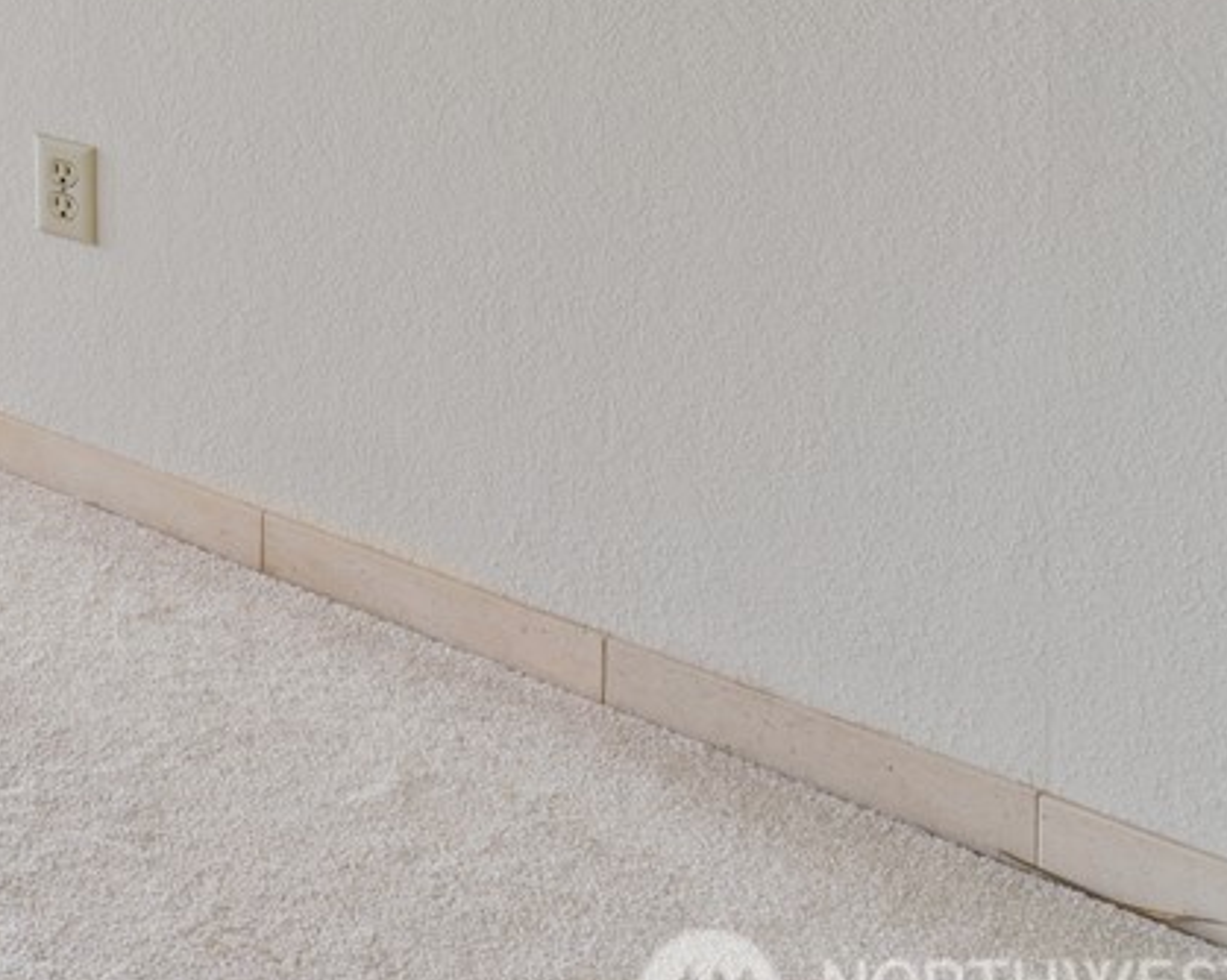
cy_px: -544
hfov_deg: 19.7
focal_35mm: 61
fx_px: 2214
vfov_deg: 20.7
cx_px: -1140
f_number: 8
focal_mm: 16
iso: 125
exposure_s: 1/5
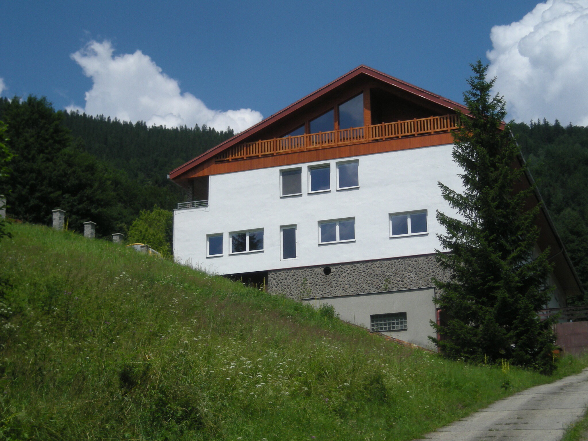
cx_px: 294
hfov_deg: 28.6
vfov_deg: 21.6
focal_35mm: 68
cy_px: 220
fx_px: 1155
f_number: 7.3
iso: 50
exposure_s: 1/329
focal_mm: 11
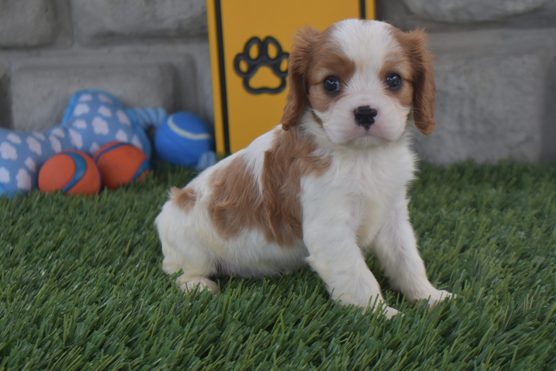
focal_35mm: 72
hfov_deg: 28.1
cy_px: 186
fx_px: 1112
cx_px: 278
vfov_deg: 18.9
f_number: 5.3
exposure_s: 1/160
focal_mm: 48
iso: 200
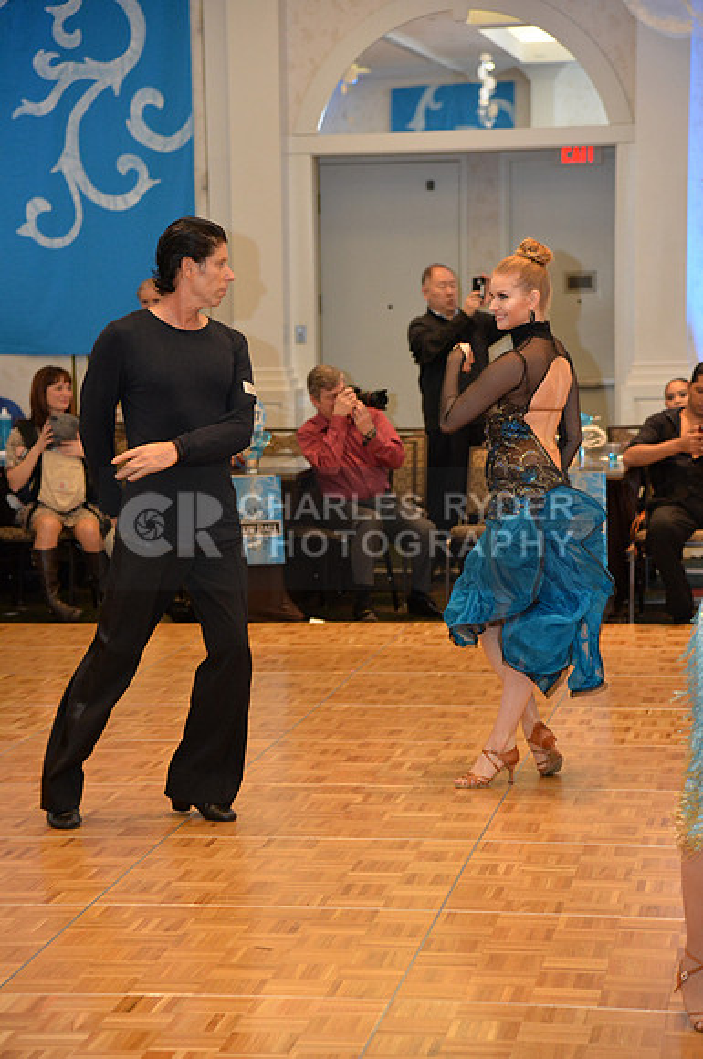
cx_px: 352
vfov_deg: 19.5
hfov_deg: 13.0
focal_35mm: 105
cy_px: 530
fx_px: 3085
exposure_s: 1/250
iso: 3200
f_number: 5
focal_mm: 105
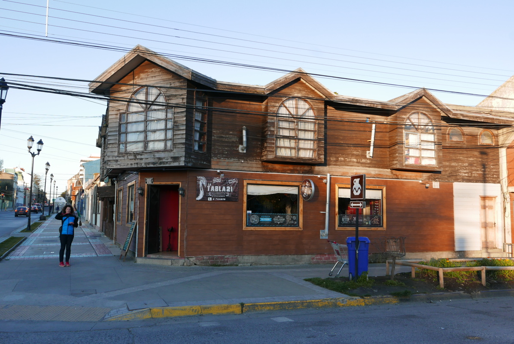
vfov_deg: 41.2
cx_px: 257
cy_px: 172
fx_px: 457
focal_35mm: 32
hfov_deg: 58.7
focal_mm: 14.4
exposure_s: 1/125
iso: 200
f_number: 5.6
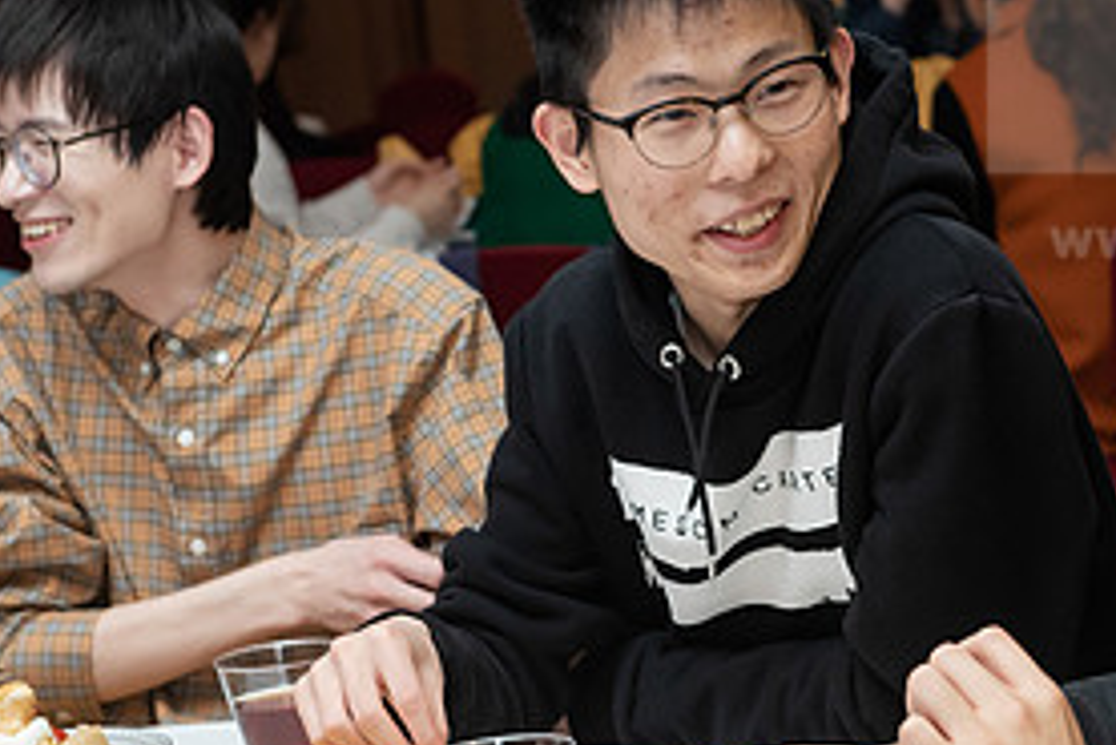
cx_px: 866
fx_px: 4032
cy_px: 324
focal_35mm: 130
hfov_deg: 15.7
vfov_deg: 10.6
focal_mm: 62
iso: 2000
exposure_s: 1/160
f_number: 5.6
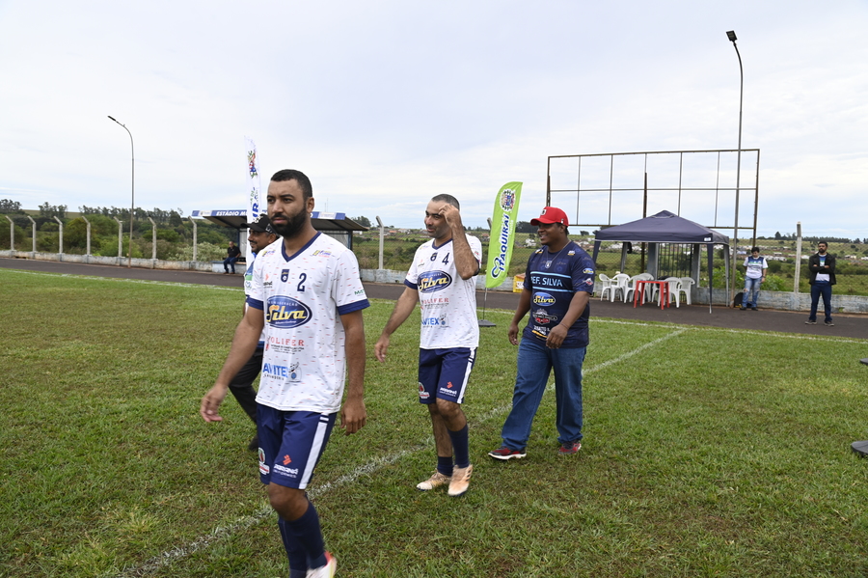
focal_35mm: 28
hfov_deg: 65.5
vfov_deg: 46.4
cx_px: 434
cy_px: 289
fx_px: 675
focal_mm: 28
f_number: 6.3
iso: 200
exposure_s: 1/125
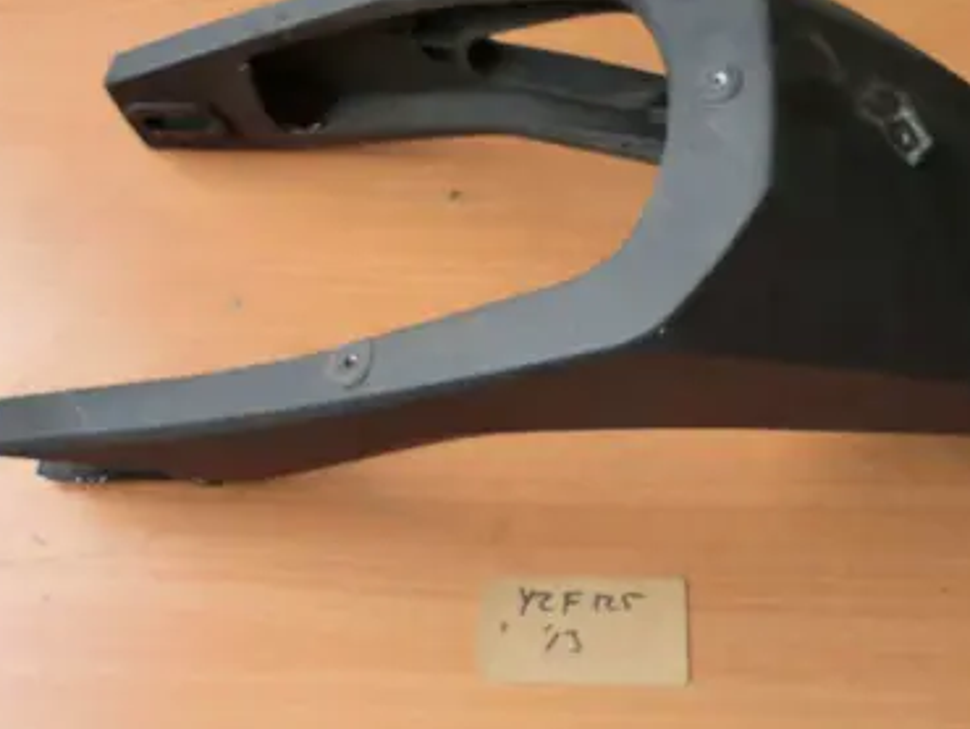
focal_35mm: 35
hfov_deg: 52.2
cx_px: 590
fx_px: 981
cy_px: 312
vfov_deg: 40.6
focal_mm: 4.9
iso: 64
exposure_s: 1/60
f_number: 3.2
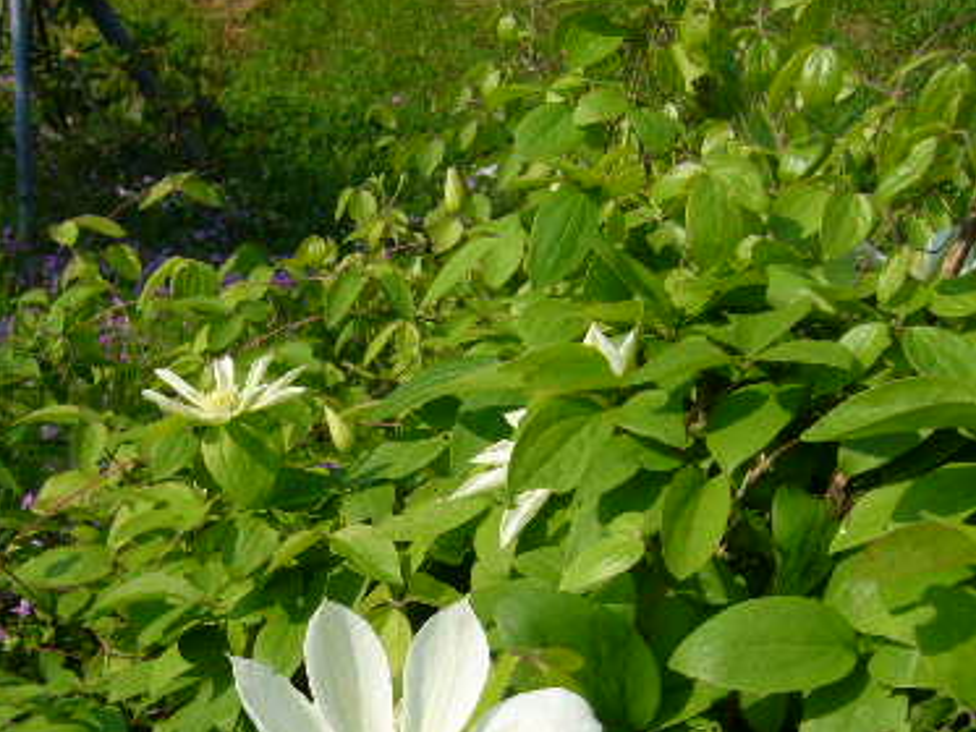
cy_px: 614
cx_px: 351
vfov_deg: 23.9
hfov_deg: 32.0
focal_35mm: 60
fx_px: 1692
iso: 80
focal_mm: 5.8
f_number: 5.6
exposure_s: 1/400
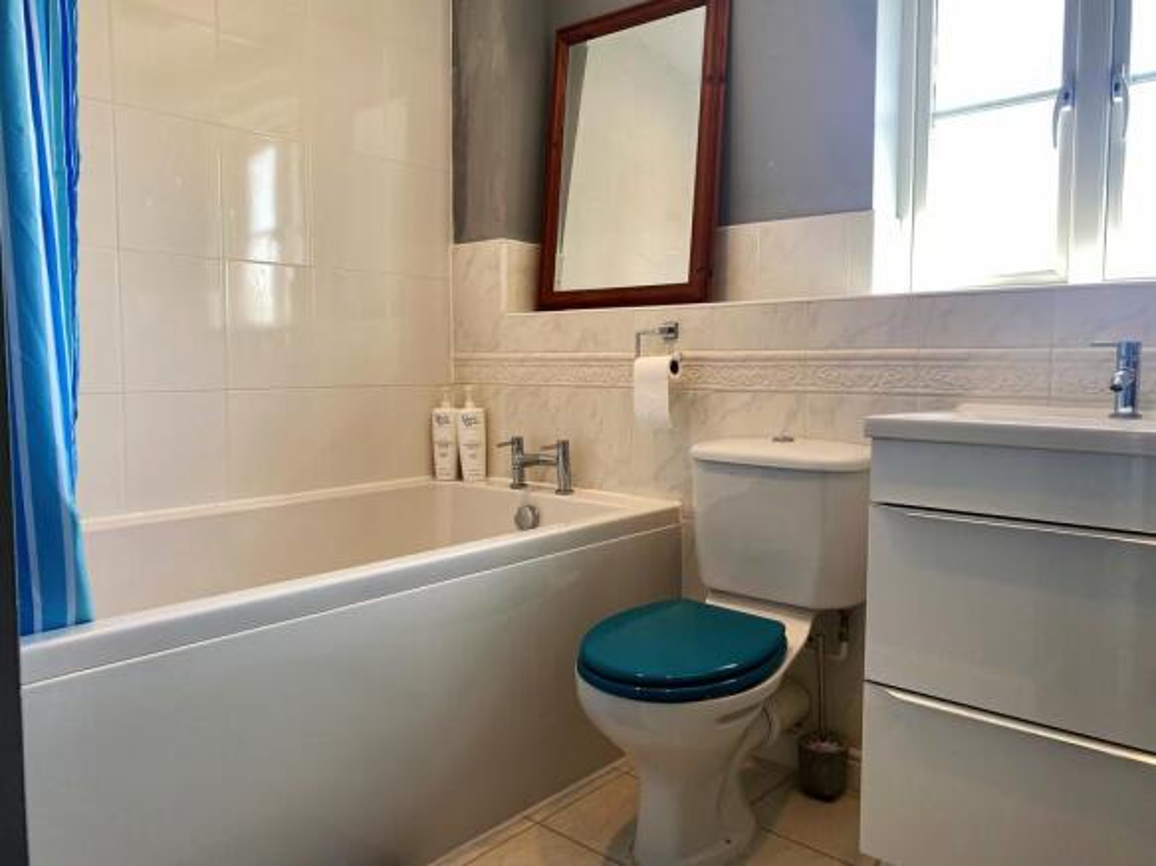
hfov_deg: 67.3
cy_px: 433
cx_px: 578
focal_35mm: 26
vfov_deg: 53.0
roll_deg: +0.3
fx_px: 868
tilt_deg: -3.1
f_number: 1.8
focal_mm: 4.25
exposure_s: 1/100
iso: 64
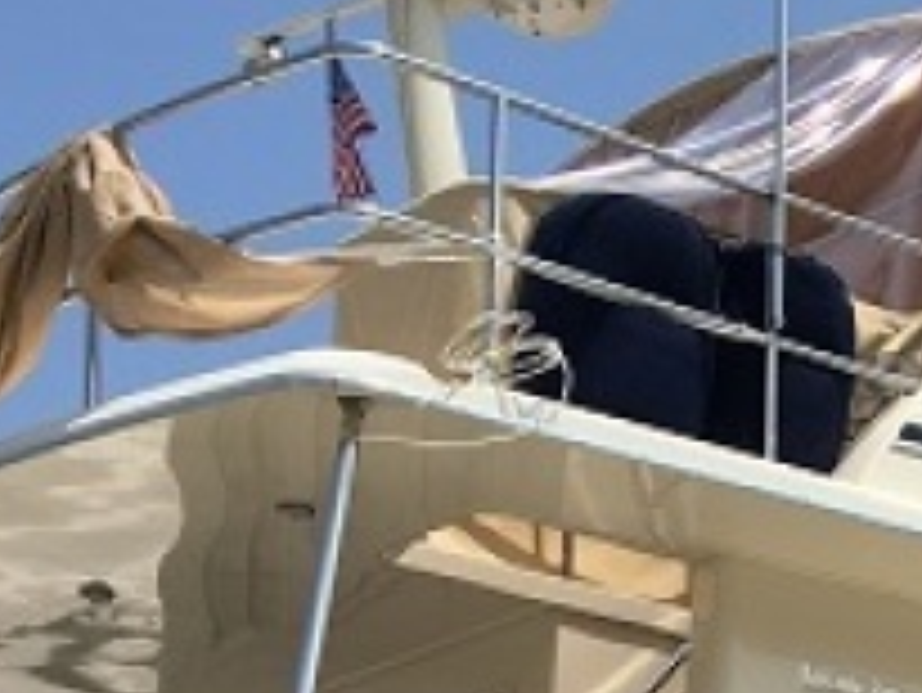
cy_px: 1048
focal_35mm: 113
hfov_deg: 16.3
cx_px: 1259
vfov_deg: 12.5
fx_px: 3012
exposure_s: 1/2137
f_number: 2.2
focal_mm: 4.15
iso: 25
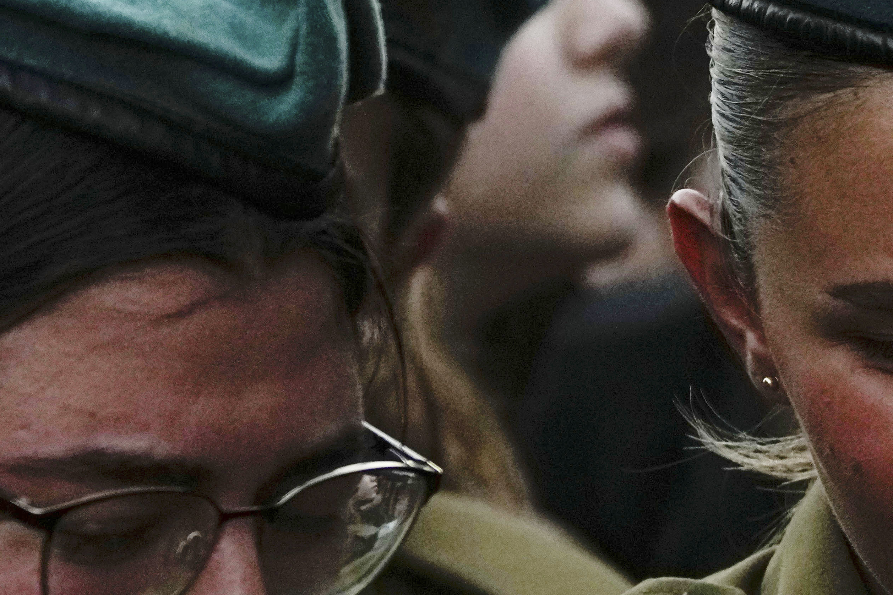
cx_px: 1022
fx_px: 15252
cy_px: 655
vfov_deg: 2.2
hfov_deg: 3.3
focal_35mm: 615
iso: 2000
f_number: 5.6
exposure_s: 1/500
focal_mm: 179
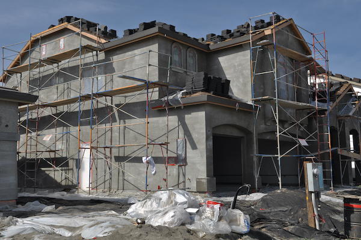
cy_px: 120
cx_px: 180
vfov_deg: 34.2
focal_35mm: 39
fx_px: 391
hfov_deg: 49.6
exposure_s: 1/250
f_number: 8
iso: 100
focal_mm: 26
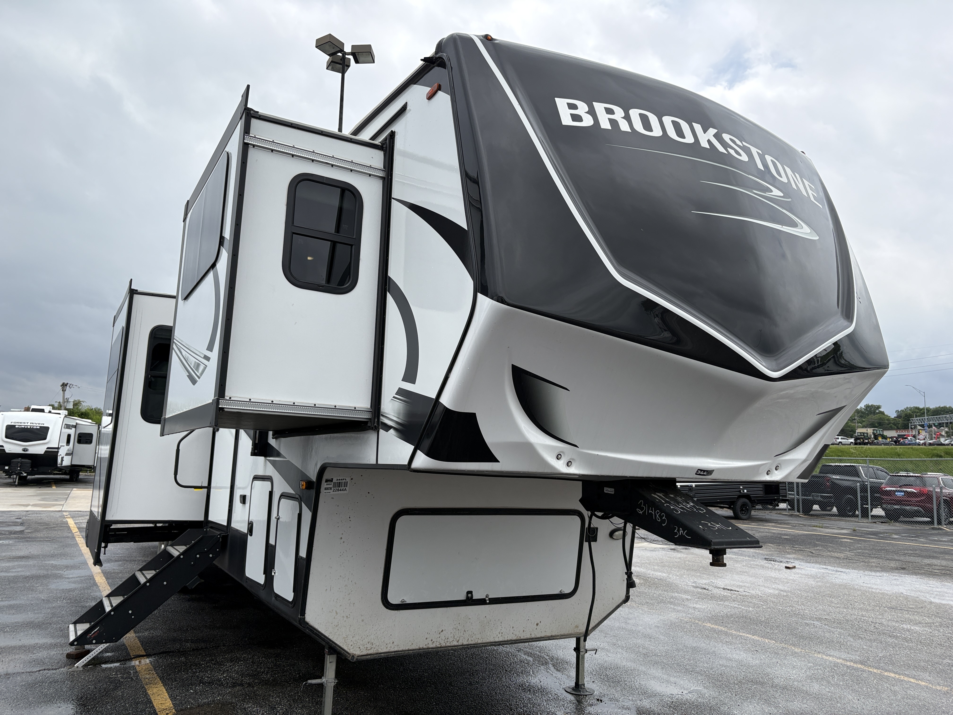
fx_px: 716
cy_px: 358
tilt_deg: +7.3
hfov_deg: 67.3
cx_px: 476
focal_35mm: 26
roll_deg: -1.2
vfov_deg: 53.1
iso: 50
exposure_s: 1/4608
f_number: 1.6
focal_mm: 5.96
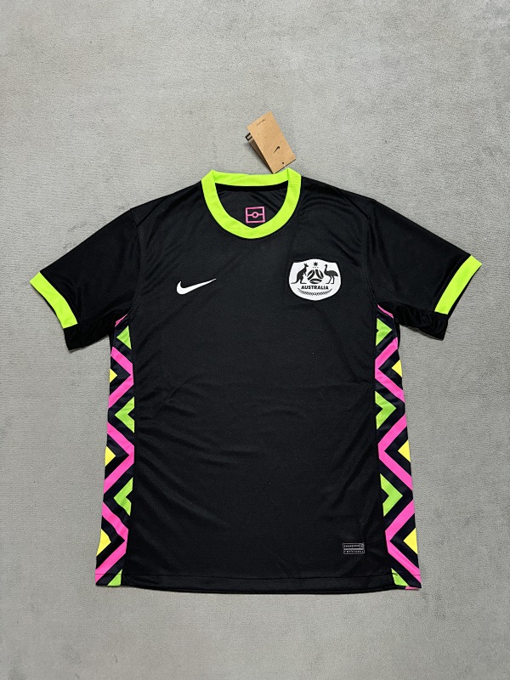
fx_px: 471
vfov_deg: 71.6
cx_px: 255
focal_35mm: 24
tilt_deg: -80.0
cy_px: 340
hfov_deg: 56.8
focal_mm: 6.76
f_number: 1.78
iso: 640
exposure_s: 1/60
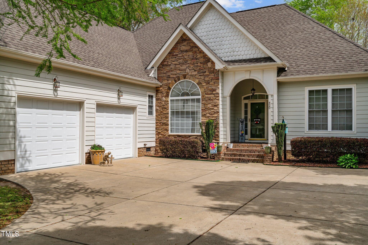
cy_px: 122
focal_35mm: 30
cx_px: 184
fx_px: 312
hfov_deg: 61.1
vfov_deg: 43.0
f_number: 8
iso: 400
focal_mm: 30.5
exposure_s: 1/800
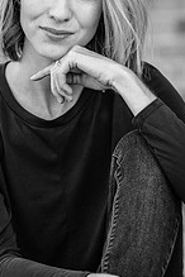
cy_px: 90
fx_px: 1935
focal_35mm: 251
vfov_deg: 8.2
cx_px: 79
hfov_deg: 5.5
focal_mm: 122
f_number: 3.2
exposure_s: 1/320
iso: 125
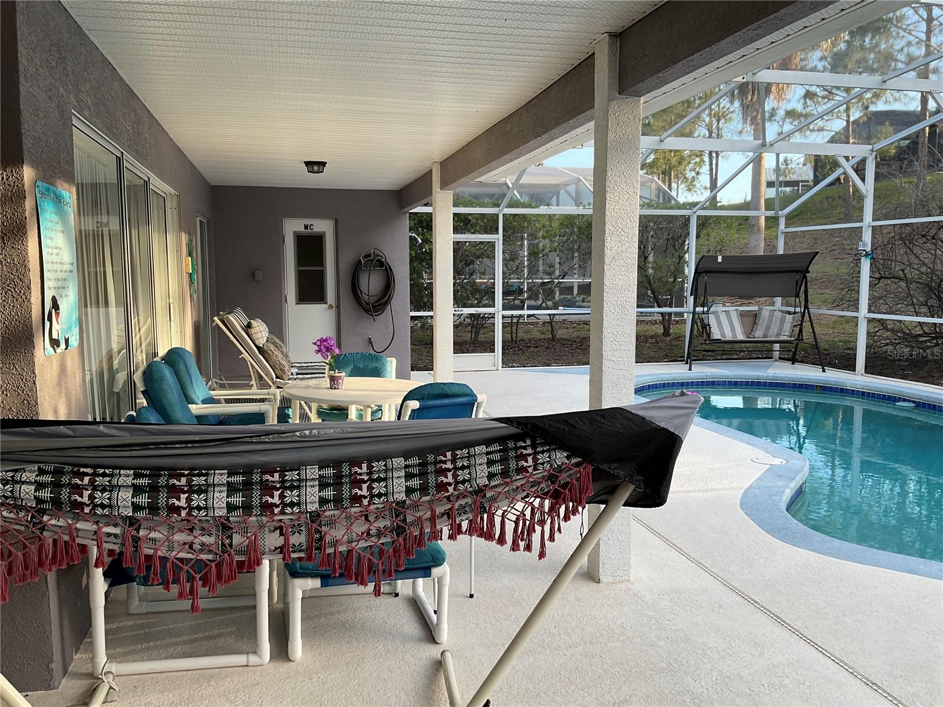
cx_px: 472
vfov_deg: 48.2
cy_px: 354
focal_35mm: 29
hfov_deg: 61.7
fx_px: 790
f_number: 1.8
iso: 25
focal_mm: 3
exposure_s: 1/120
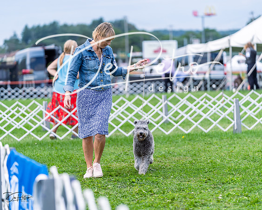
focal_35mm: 141
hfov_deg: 13.7
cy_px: 105
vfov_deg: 11.0
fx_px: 1091
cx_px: 131
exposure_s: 1/1000
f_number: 2.8
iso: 100
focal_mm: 125
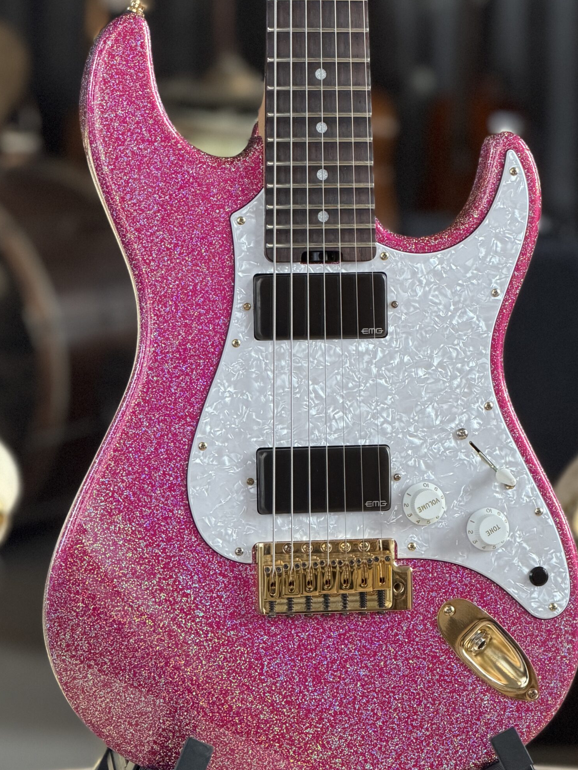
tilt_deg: -7.8
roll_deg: -0.4
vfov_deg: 15.2
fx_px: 2894
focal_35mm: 130
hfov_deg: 11.4
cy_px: 372
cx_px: 306
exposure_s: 1/120
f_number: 2.8
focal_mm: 16.89
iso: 400
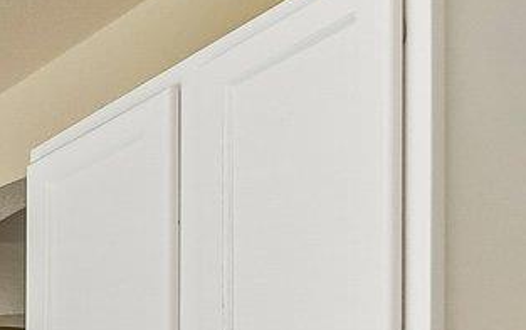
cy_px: 669
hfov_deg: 12.4
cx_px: -943
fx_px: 1434
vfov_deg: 11.7
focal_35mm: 100
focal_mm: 10
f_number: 8
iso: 400
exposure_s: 1/100
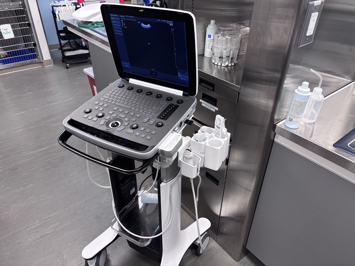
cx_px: 178
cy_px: 133
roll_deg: -0.5
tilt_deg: -33.8
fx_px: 267
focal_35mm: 26
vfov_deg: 53.1
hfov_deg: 67.3
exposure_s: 1/60
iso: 125
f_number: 1.6
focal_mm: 5.96
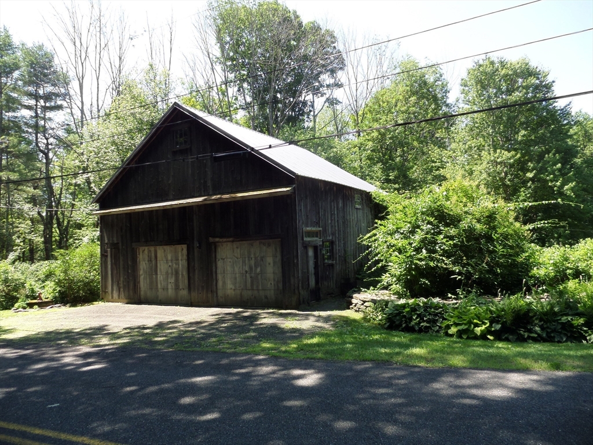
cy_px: 222
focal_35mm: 24
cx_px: 296
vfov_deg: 56.8
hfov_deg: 71.6
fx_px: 411
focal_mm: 4
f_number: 3.2
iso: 100
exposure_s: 1/250
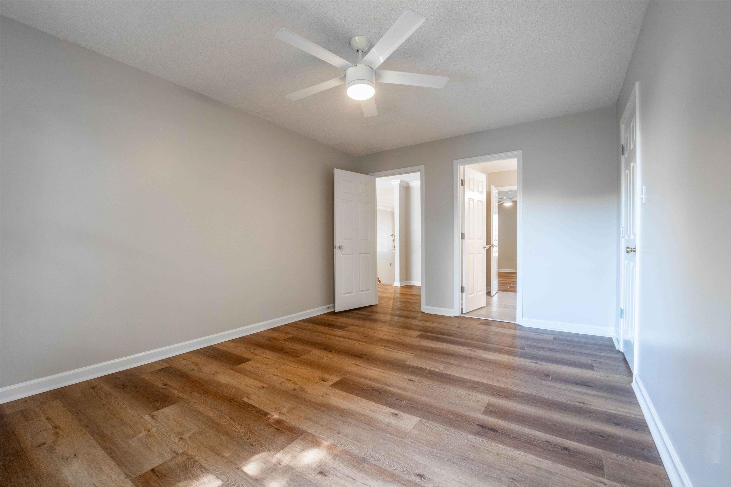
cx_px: 366
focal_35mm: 15
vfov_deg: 77.3
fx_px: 305
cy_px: 244
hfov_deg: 100.4
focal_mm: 15
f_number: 11
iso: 400
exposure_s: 1/25
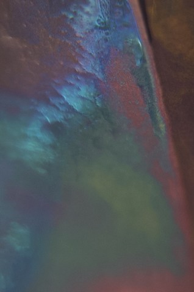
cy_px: 146
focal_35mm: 180
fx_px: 1461
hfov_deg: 7.6
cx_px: 97
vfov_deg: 11.4
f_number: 5.6
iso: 3200
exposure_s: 1/80
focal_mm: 120
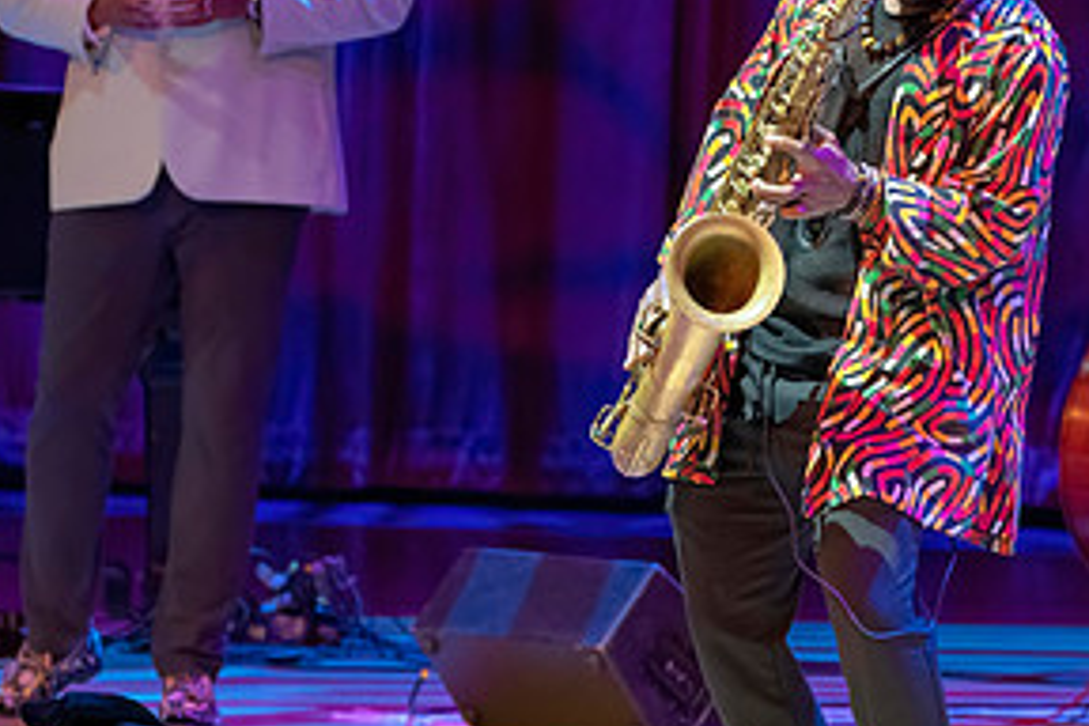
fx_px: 11252
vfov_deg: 3.7
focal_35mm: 372
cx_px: 495
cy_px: 270
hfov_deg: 5.5
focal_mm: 185
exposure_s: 1/320
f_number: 5.6
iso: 6400
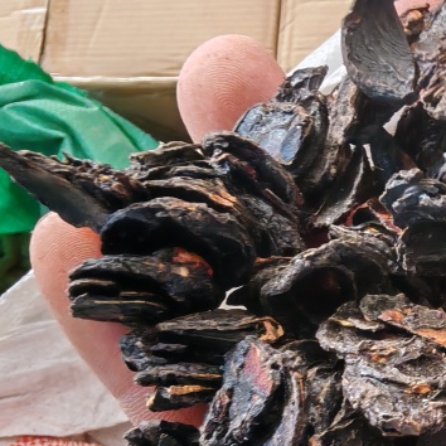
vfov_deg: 31.8
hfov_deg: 29.4
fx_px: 758
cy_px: 367
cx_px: 496
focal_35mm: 52
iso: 100
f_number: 2.2
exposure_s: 1/50
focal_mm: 1.96
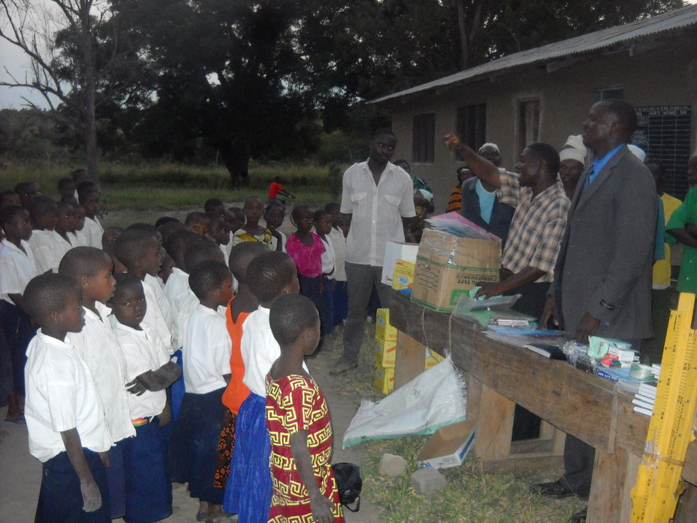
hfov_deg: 45.8
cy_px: 262
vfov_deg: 35.1
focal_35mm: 41
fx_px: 826
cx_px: 348
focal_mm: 6.72
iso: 436
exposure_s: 1/30
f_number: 3.1
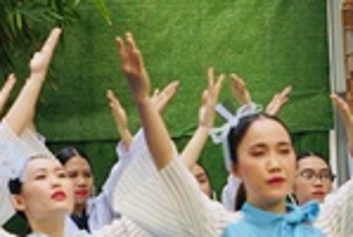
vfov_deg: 2.8
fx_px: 4854
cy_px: -88
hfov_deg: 4.2
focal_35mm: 494
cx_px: 353
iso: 500
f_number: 5.6
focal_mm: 101
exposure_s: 1/160
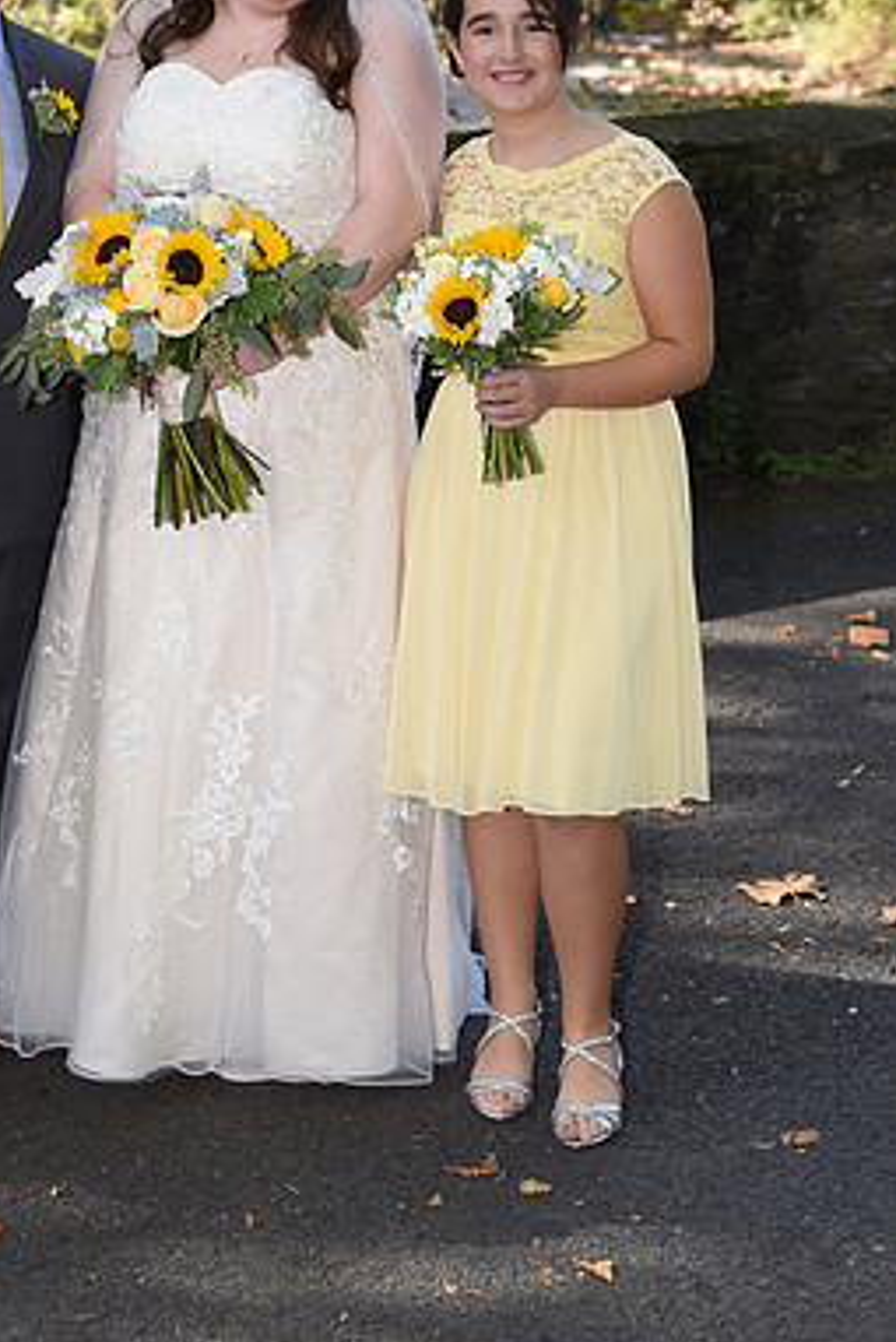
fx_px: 3282
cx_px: 220
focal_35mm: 88
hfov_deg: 15.5
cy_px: 397
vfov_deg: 23.0
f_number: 5.6
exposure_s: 1/200
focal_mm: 58
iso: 500
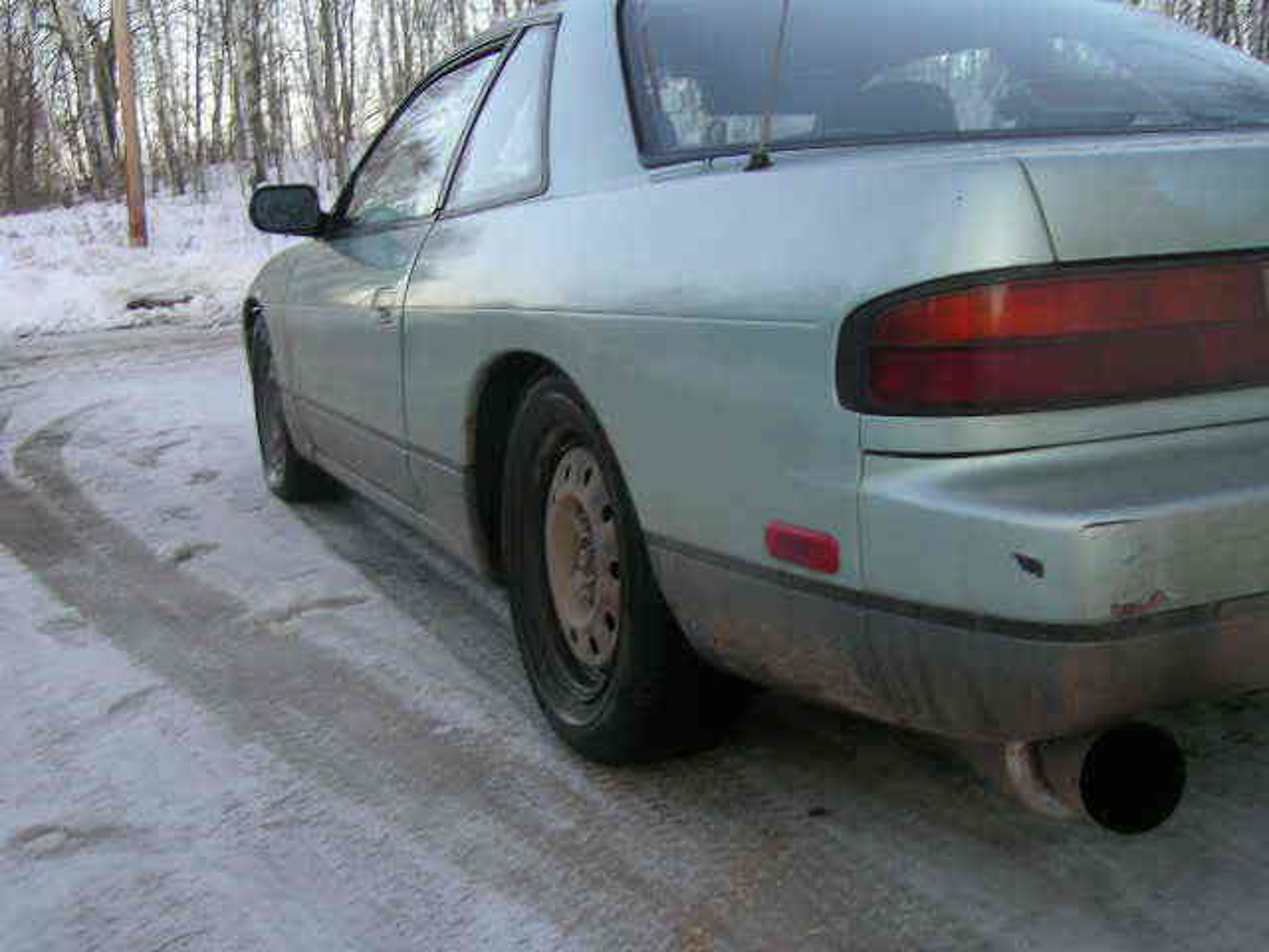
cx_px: 634
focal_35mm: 38
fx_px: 1393
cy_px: 476
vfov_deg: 37.7
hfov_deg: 49.0
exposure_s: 1/50
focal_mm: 5.8
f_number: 2.8
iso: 50
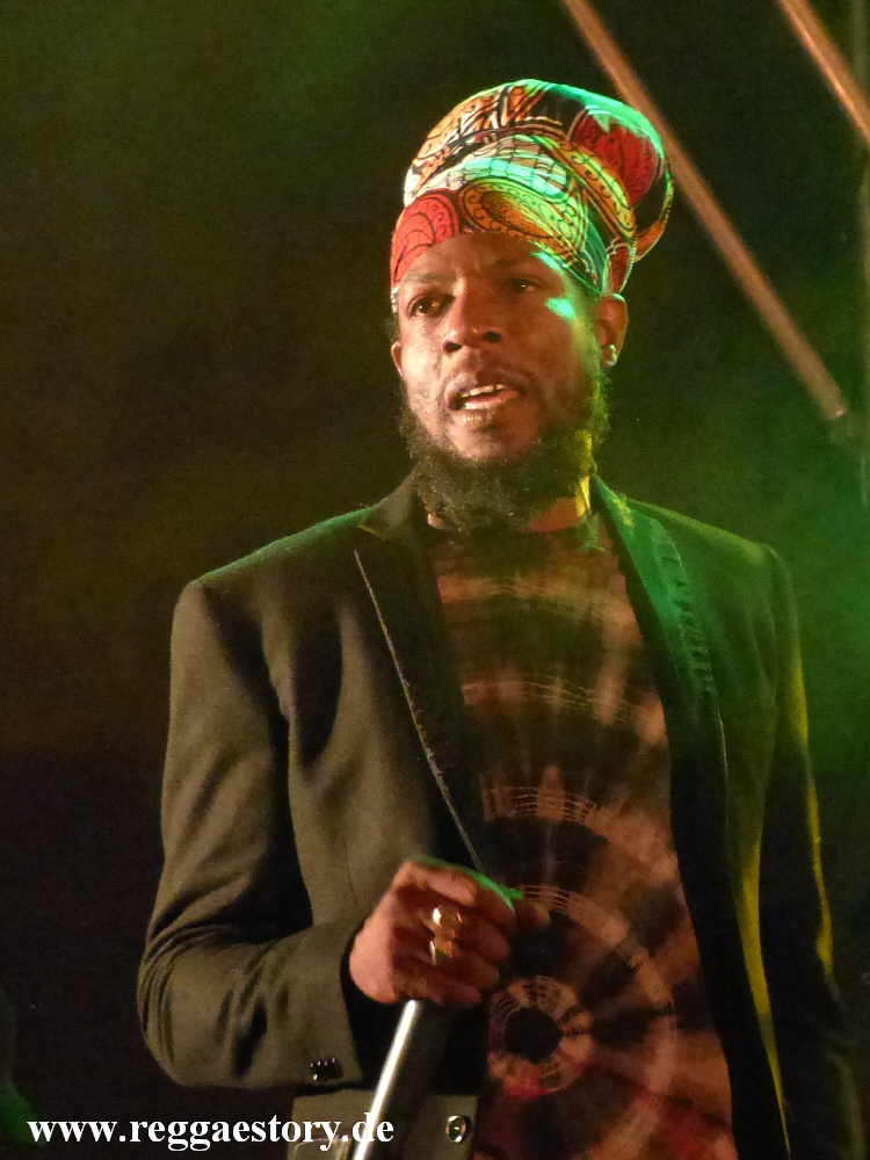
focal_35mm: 128
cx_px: 435
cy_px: 580
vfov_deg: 15.4
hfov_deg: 11.6
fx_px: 4289
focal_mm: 23.1
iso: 1600
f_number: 2.8
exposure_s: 1/60
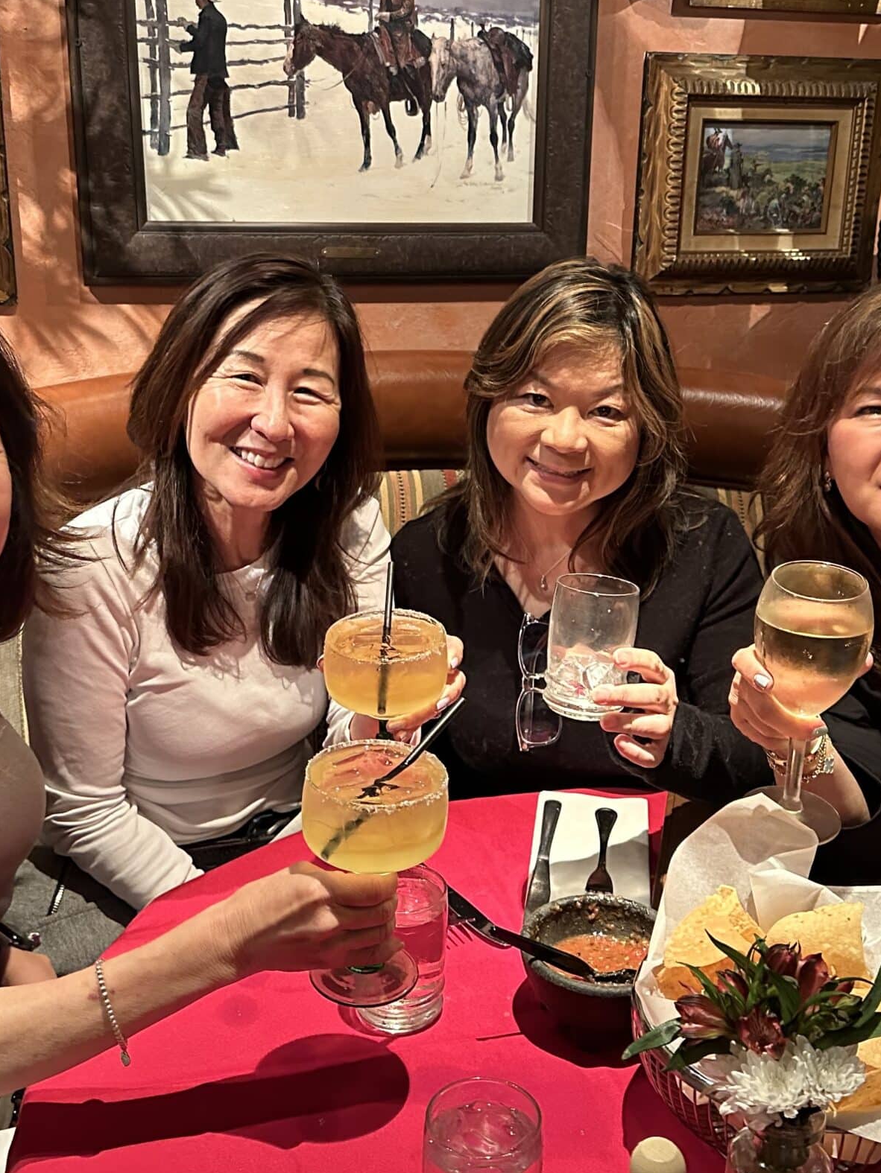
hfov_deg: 36.8
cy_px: 533
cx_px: 463
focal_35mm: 39
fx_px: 1323
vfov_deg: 47.8
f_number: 1.78
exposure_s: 1/40
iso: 1000
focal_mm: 6.86
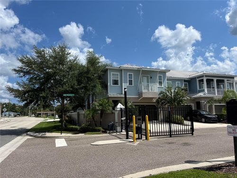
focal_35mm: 26
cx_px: 118
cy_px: 89
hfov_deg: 67.3
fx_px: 178
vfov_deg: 53.1
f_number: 1.5
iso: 50
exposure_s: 1/6579
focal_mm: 5.7
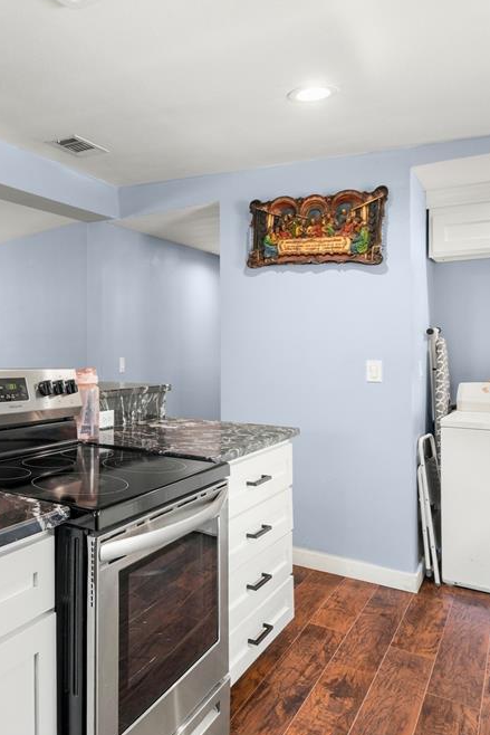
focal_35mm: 28
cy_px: 363
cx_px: 25
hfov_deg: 41.6
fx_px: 571
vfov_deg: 65.5
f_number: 10
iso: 400
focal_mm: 18
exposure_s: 1.3
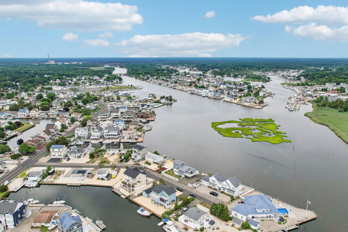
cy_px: 121
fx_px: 251
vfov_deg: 49.5
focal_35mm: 26
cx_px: 185
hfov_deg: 69.3
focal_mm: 8.4
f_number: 2.8
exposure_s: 1/1250
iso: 100
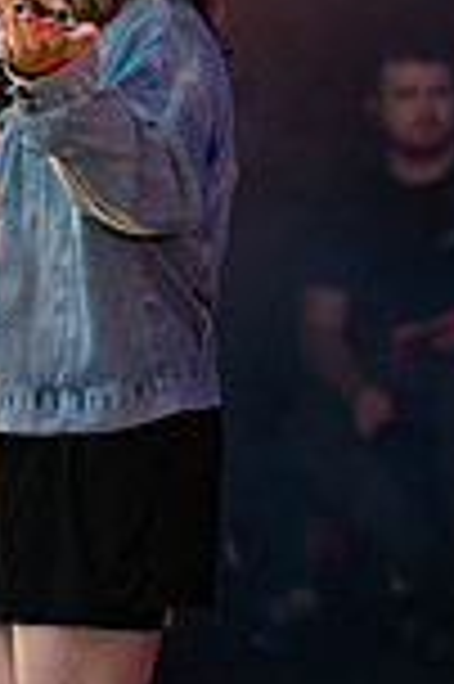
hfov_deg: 5.4
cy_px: 306
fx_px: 4778
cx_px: -101
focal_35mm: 252
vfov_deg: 8.2
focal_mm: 85
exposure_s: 1/320
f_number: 2.2
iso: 100
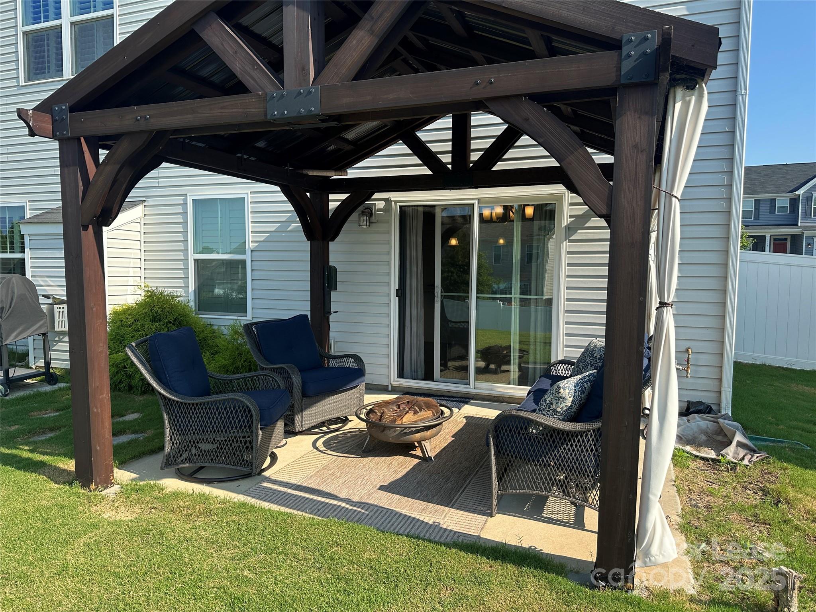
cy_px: 306
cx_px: 408
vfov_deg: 56.8
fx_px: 566
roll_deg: -1.8
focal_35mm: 24
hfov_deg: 71.6
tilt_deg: -2.7
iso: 80
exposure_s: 1/1988
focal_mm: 6.86
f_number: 1.78
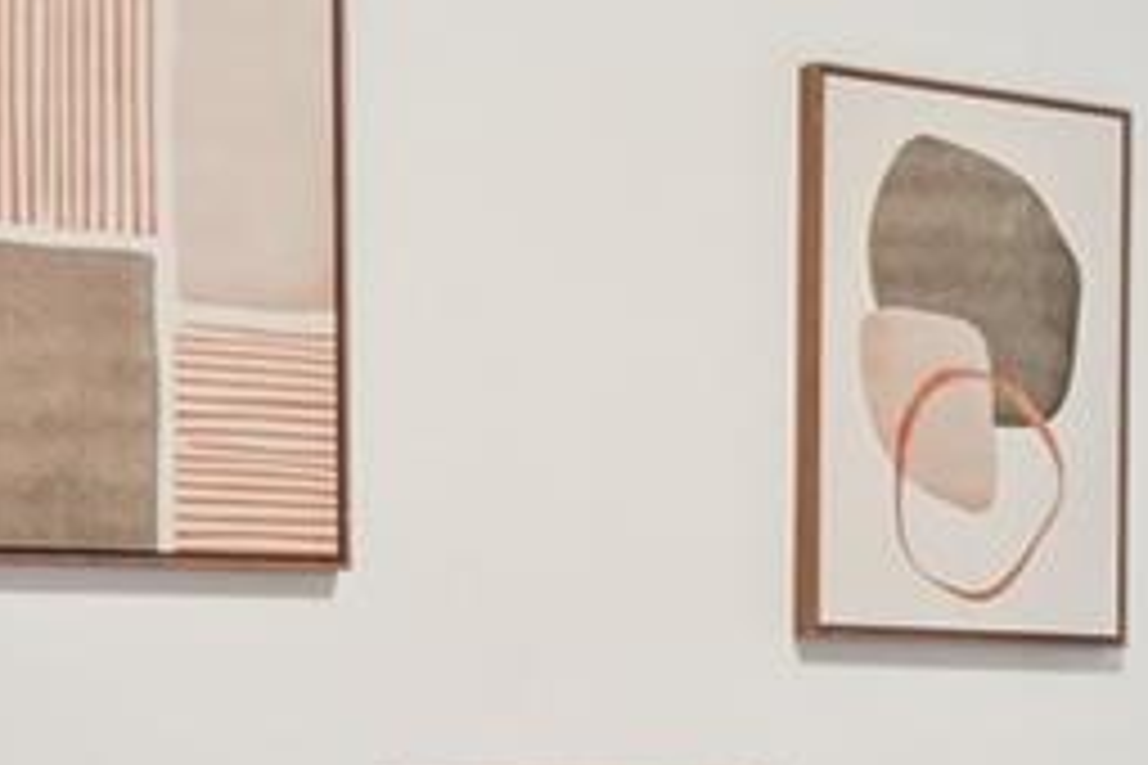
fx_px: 2997
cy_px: 738
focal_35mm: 94
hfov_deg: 21.2
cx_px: 1058
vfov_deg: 14.4
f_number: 11
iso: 400
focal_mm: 15
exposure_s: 1/3.33
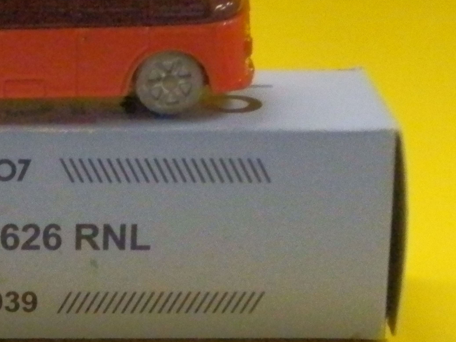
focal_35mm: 171
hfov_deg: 11.4
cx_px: -21
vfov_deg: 8.7
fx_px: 2252
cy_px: 208
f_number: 4.9
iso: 3200
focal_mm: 13.8
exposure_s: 1/80
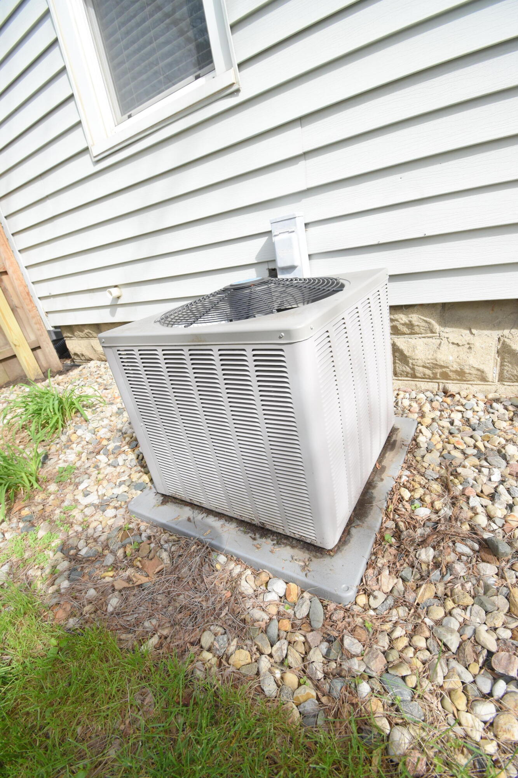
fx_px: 324
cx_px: 259
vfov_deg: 100.4
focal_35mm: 15
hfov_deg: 77.3
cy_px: 389
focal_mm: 10
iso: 220
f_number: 5.6
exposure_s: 1/250
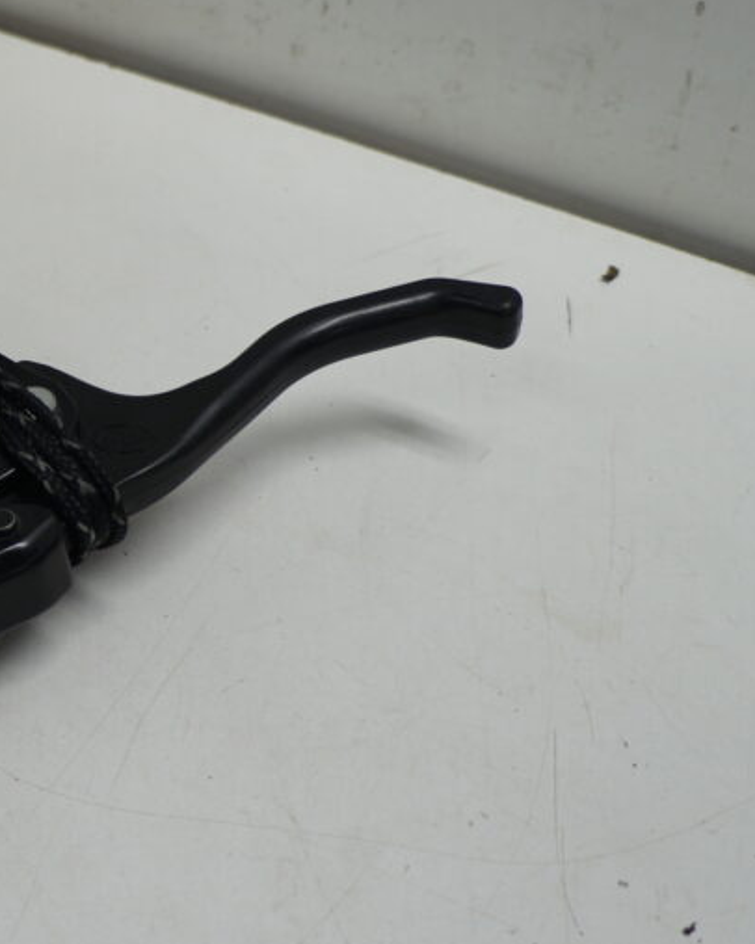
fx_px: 1508
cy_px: 373
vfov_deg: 34.7
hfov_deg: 26.3
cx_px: -39
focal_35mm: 54
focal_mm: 19
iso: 100
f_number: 3.5
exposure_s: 1/80
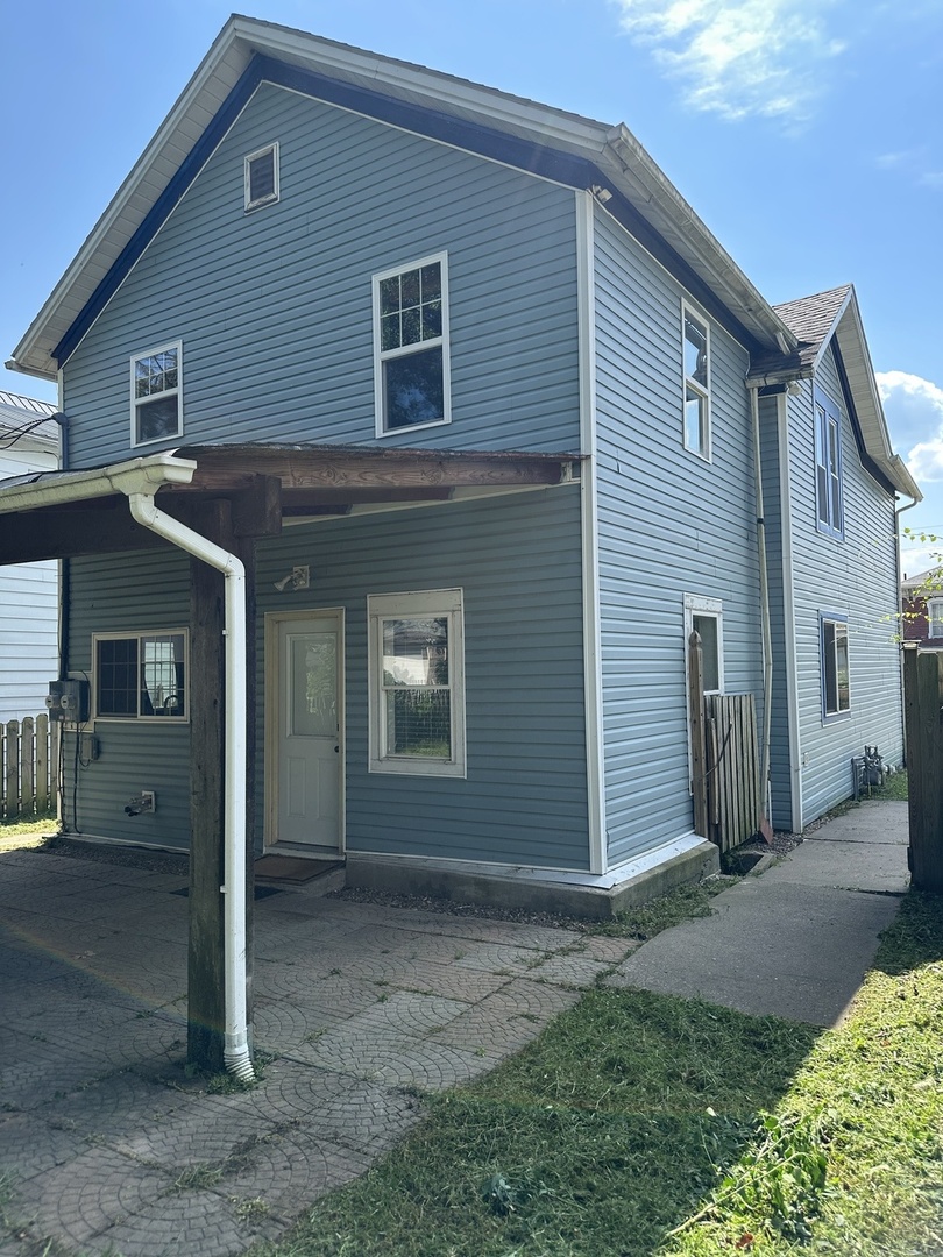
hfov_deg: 56.8
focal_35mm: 24
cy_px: 628
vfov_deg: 71.6
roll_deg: +1.7
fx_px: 872
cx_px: 472
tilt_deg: +5.0
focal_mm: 6.86
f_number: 1.78
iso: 80
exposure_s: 1/1562
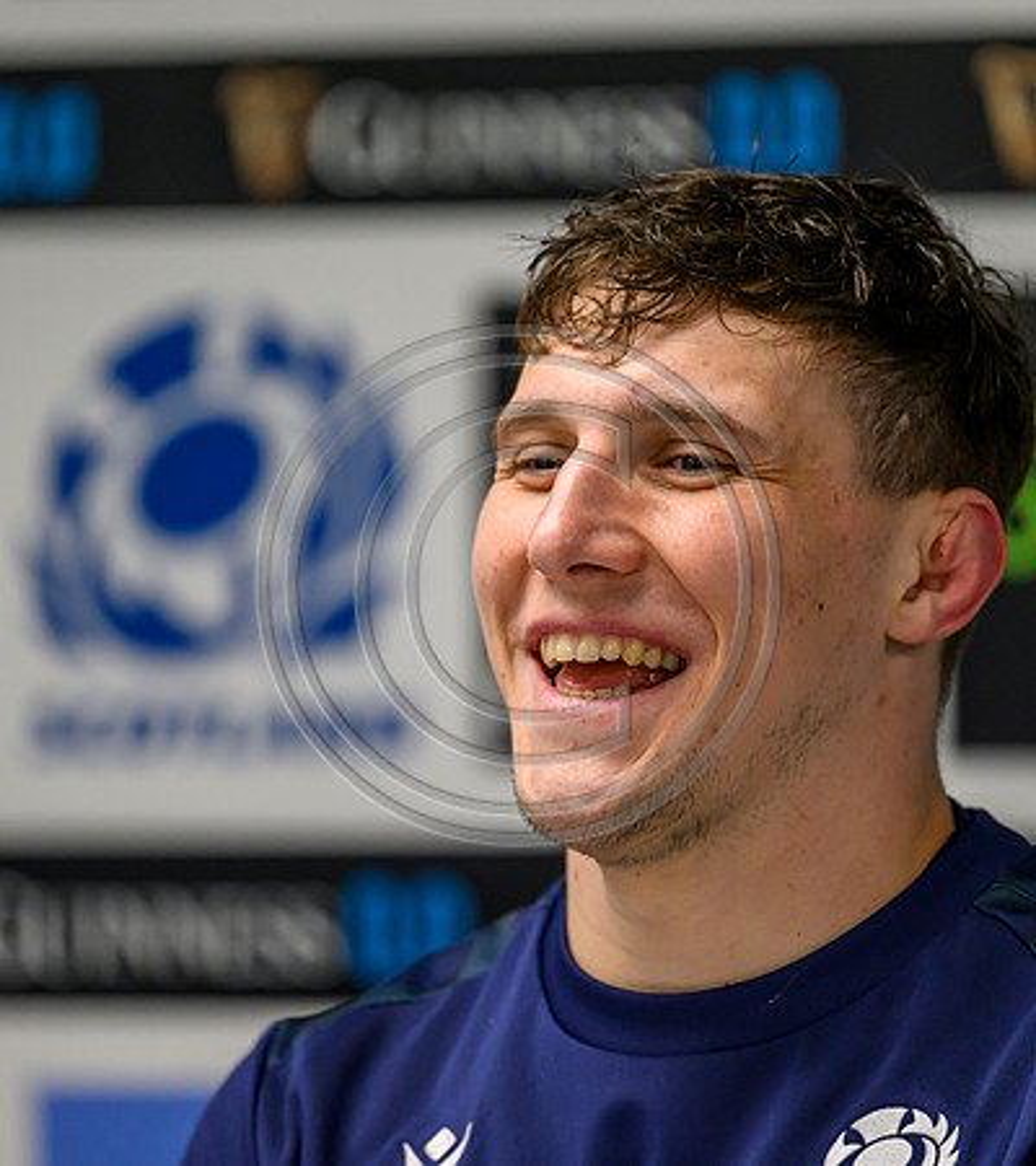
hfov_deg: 3.0
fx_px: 20045
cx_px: 573
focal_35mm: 556
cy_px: 583
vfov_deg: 3.3
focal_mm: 400
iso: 3200
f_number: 2.8
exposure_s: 1/1600
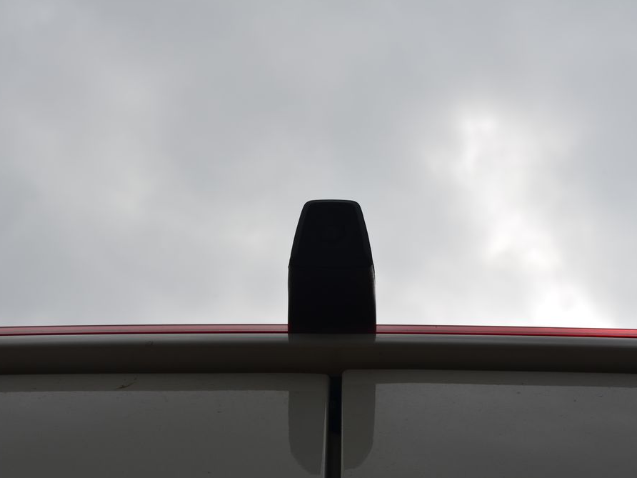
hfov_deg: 25.7
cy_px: 239
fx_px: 1399
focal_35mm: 76
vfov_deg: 19.4
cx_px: 333
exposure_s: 1/250
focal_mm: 46
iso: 100
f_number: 13
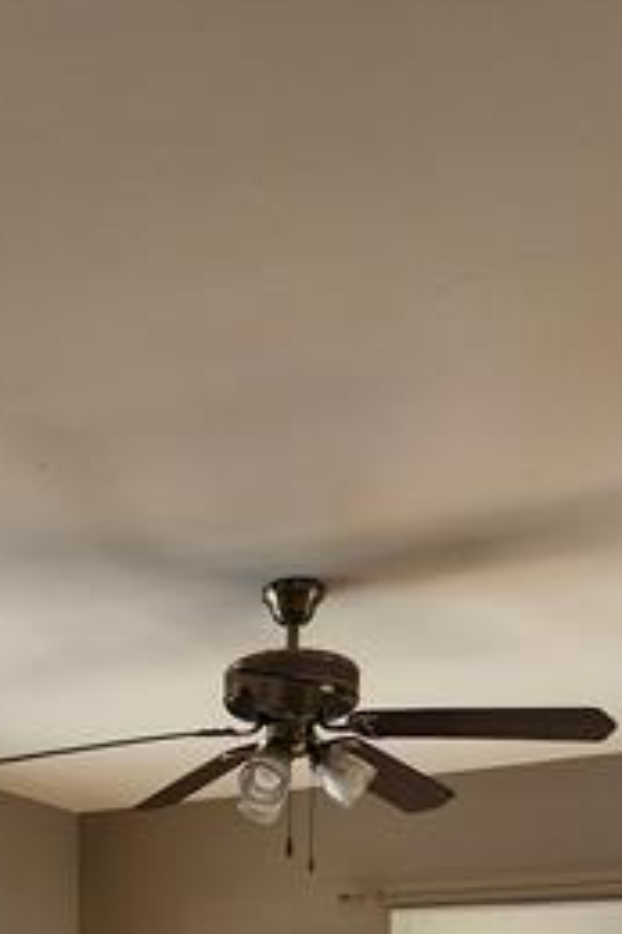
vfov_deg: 36.9
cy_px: 1124
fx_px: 1038
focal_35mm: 40
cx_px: 176
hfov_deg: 32.9
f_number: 2.2
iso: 64
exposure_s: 1/120
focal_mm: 1.74
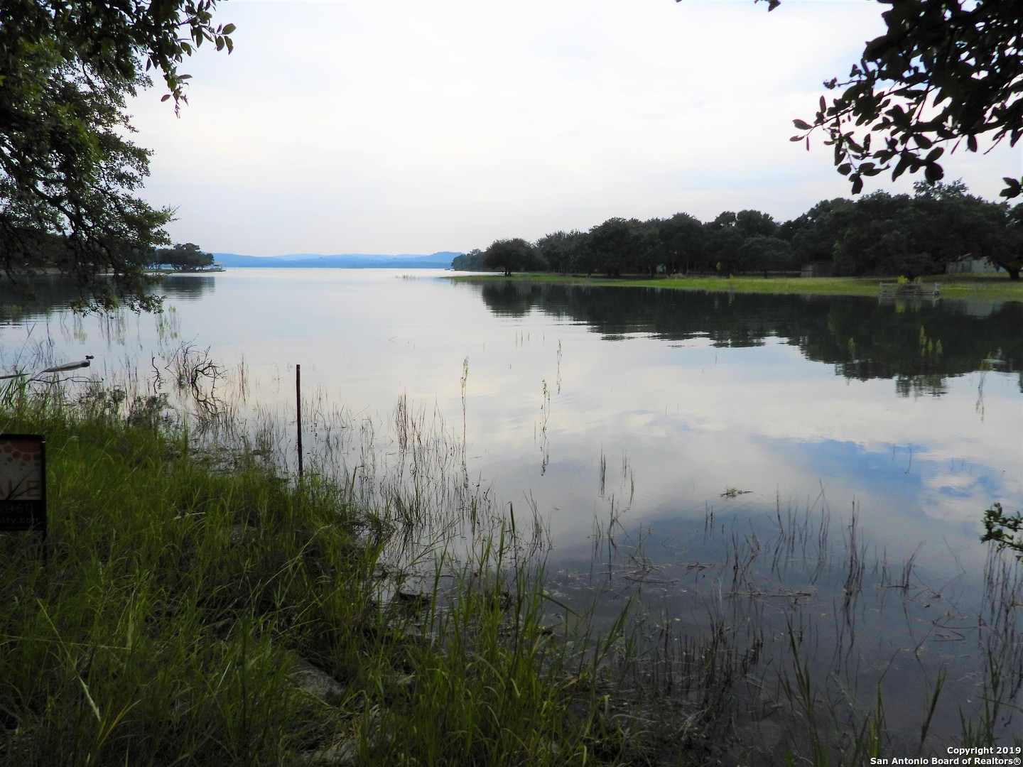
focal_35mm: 24
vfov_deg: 56.8
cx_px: 512
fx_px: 709
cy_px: 384
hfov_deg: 71.6
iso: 100
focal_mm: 4.3
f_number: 2.8
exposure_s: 1/1600
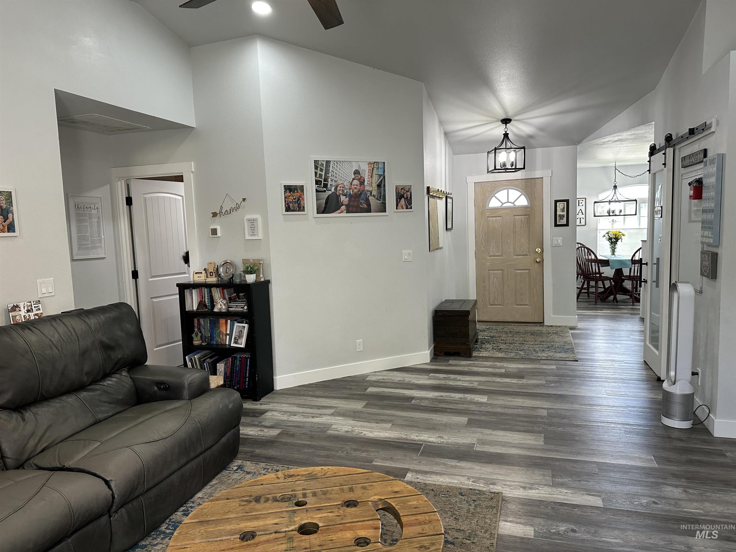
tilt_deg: -4.0
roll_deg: +2.9
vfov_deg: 56.8
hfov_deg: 71.6
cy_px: 276
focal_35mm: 24
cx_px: 368
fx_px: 510
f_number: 1.78
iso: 160
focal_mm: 6.86
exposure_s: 1/120
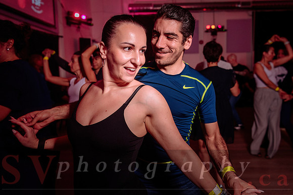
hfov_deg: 68.7
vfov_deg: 49.1
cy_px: 88
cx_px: 160
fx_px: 214
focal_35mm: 26
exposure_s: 1/60
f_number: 3.2
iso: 800
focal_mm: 24
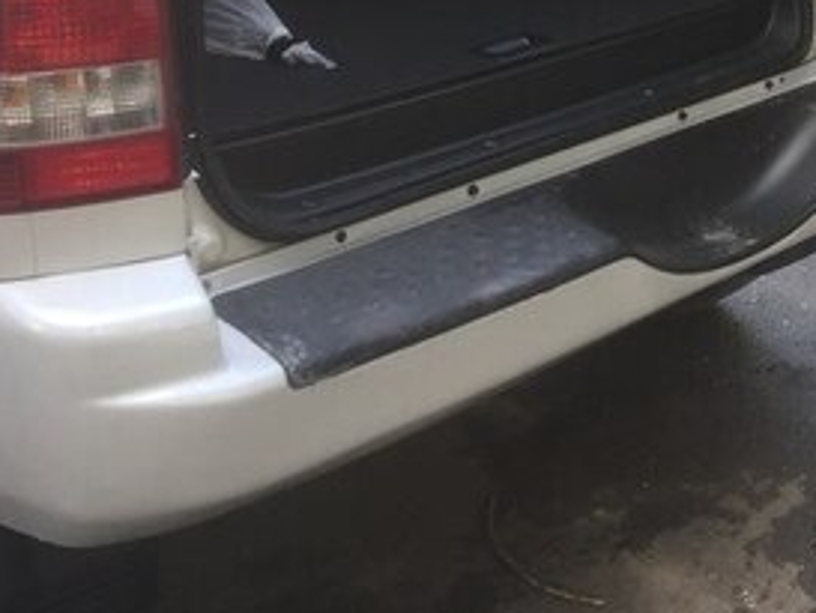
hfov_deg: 26.0
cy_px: -109
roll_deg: -2.0
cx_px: 858
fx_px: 1651
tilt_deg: -6.4
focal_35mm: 70
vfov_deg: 19.8
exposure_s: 1/100
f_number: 2.2
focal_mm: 4.15
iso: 32
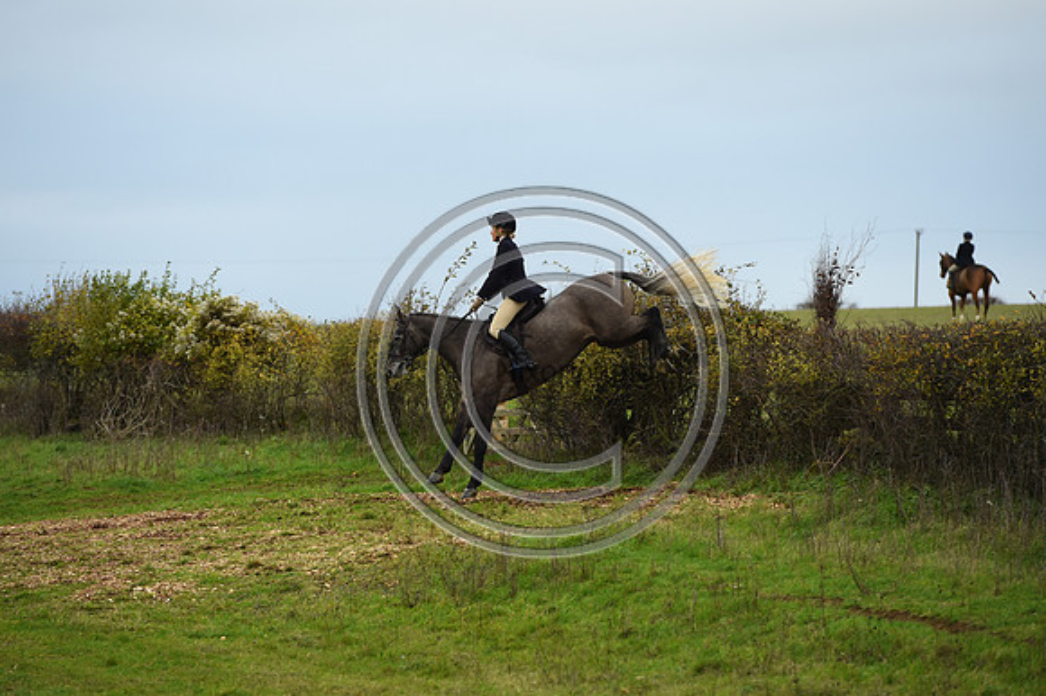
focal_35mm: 200
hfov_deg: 10.3
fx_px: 5808
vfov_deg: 6.9
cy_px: 348
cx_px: 523
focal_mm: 200
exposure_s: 1/1000
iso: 1400
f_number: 5
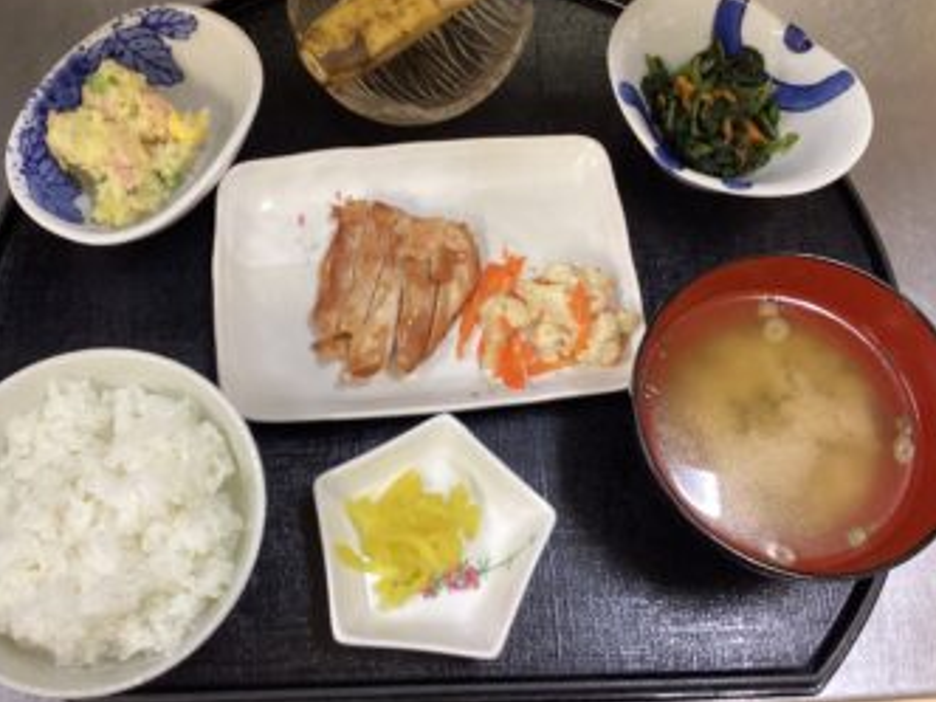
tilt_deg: -69.8
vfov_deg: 40.6
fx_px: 946
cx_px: 430
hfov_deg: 52.6
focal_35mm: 35
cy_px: 314
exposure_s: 1/60
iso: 160
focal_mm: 3.3
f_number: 2.4
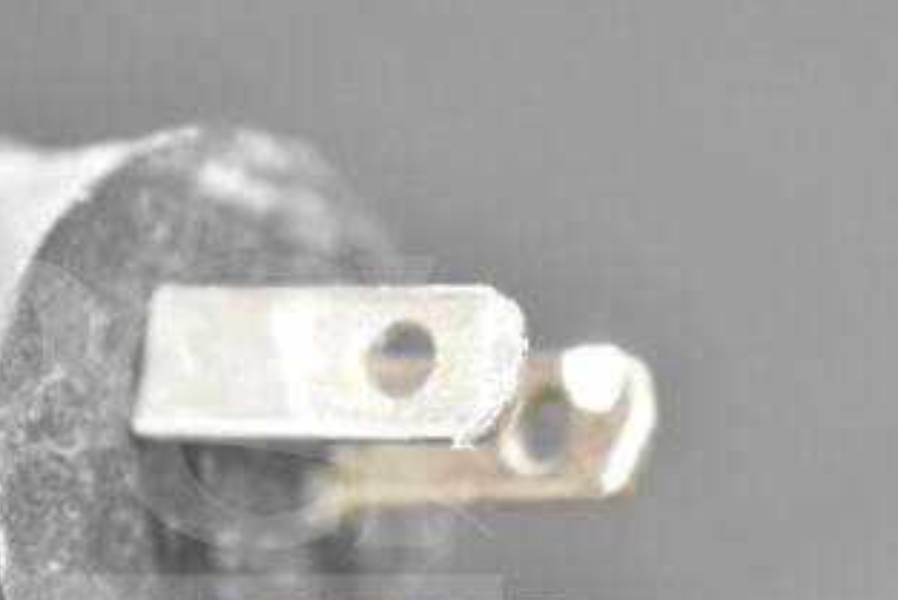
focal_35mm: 161
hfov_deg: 12.7
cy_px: 484
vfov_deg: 8.5
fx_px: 4017
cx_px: 178
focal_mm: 55
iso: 11400
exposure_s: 1/100
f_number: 5.6
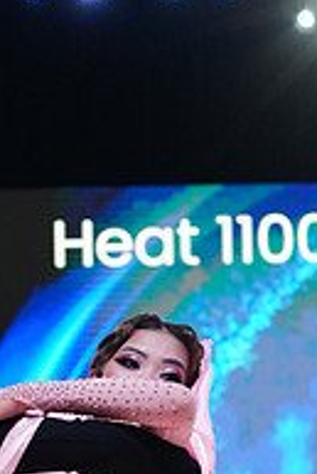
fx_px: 2769
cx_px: -136
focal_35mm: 210
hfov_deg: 6.5
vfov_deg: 9.6
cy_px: 624
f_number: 4
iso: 2500
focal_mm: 70
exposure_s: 1/320
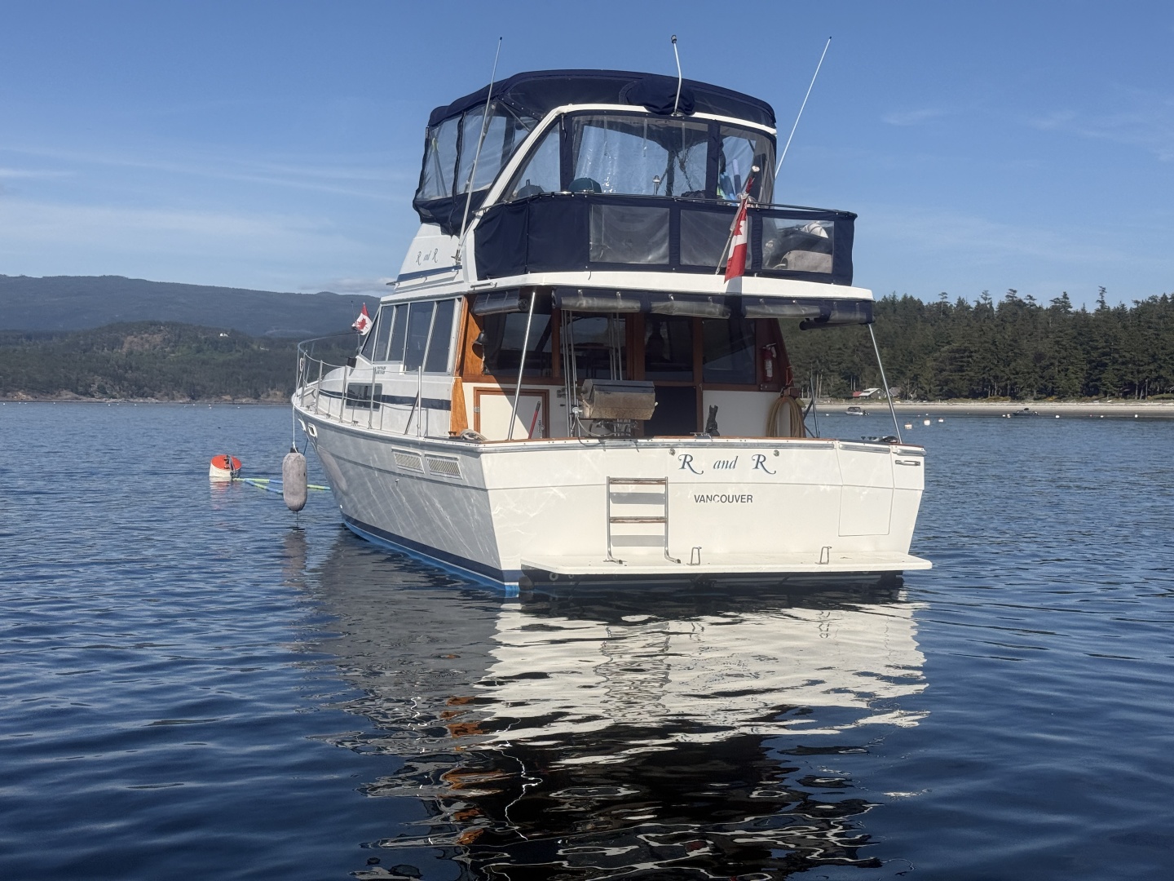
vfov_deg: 30.3
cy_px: 440
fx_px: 1628
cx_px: 587
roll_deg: -0.6
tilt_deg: -1.7
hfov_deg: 39.7
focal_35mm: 48
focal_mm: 6.76
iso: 64
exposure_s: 1/8772
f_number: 1.78
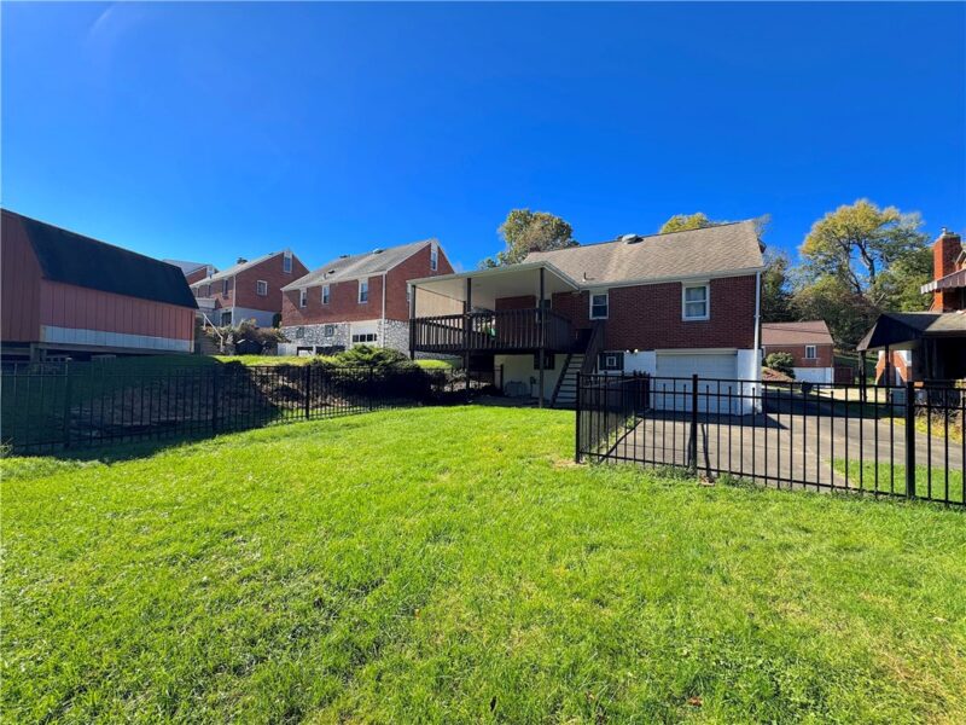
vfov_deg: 85.7
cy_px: 362
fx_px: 391
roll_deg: -1.3
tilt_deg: +0.2
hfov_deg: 102.1
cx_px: 483
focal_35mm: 14
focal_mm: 2.22
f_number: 2.2
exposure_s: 1/804
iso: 50
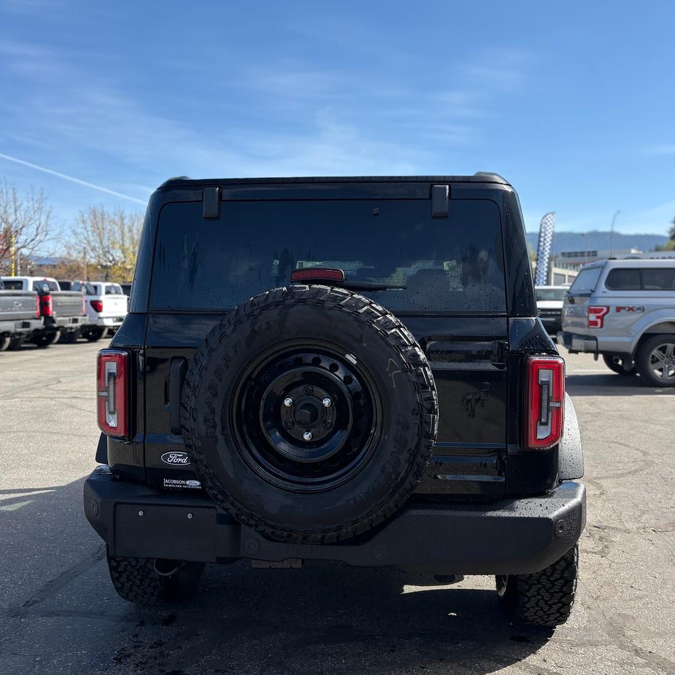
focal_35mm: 31
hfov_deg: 52.5
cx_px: 348
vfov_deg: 52.5
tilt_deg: -1.8
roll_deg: -0.4
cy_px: 335
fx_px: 684
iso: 50
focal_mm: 5.96
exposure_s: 1/2283
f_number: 1.6
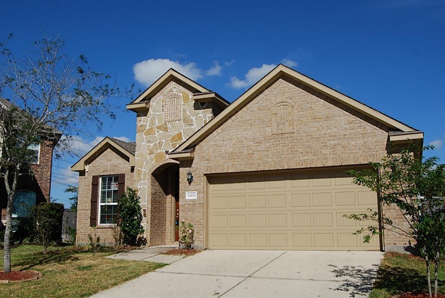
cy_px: 149
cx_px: 222
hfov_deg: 55.1
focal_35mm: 34
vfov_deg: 38.4
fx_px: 427
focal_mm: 23
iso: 100
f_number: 8
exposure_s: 1/250
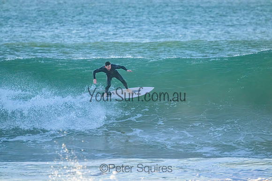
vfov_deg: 1.7
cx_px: 136
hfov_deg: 2.6
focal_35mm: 800
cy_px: 90
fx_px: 6046
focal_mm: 800
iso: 6400
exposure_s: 1/1600
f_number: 11
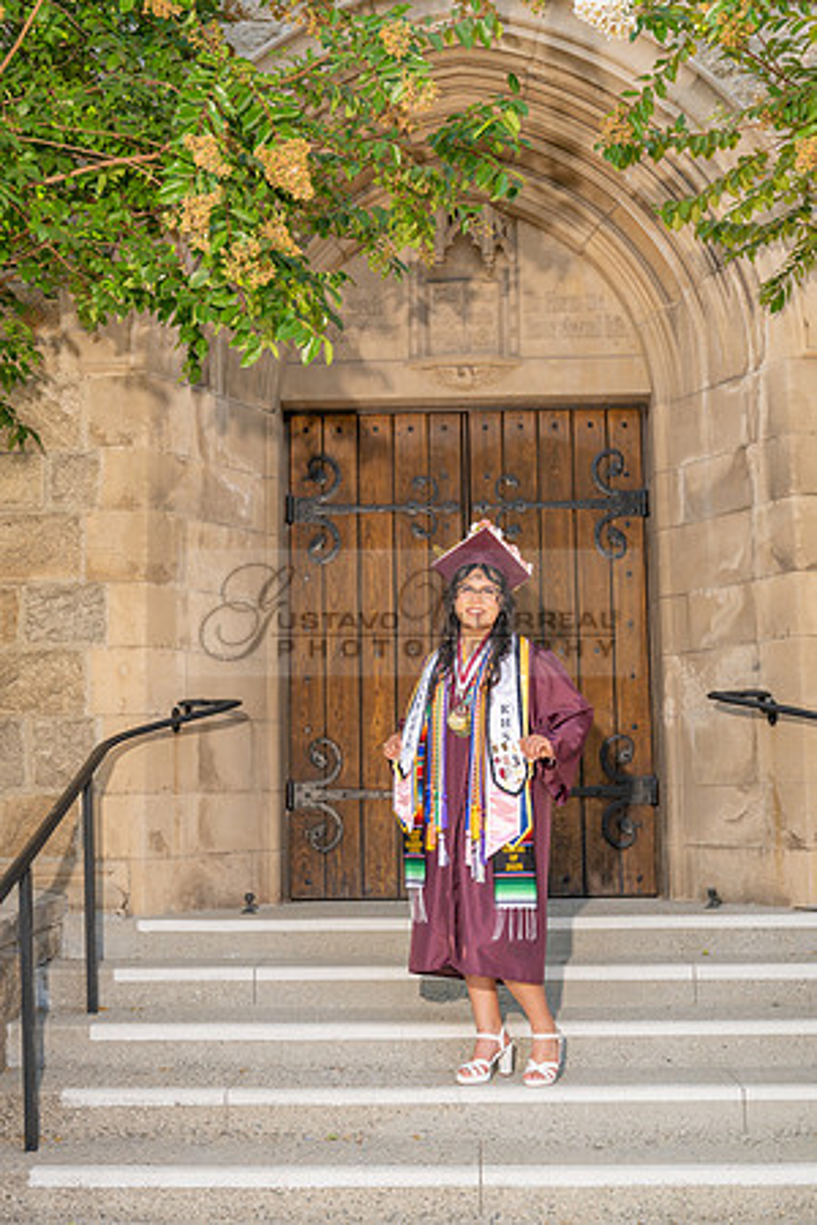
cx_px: 408
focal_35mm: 44
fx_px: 1498
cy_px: 612
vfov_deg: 44.5
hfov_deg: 30.5
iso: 200
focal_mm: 44
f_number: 4.5
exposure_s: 1/200
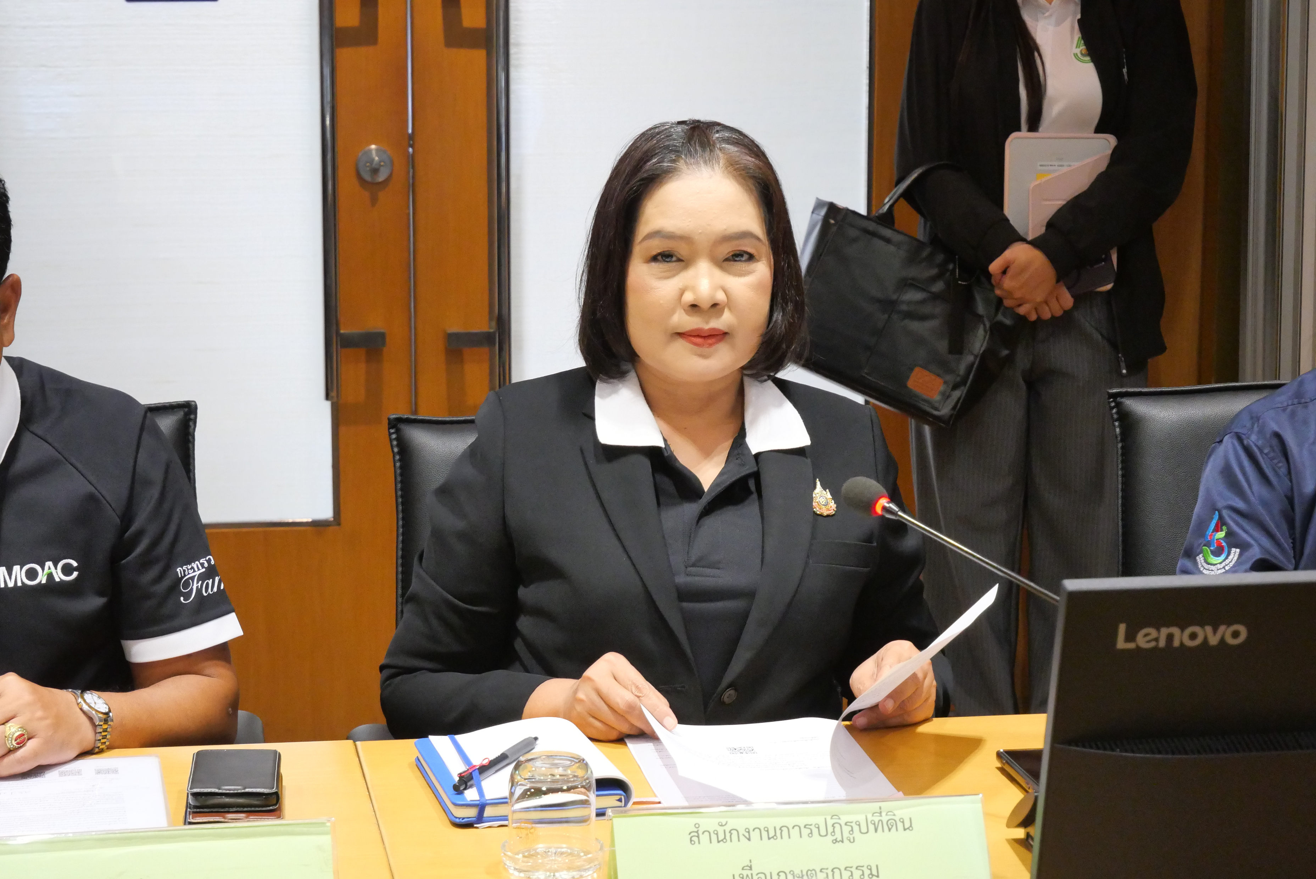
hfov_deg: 23.4
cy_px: 440
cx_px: 658
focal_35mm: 87
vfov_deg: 15.7
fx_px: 3182
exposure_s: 1/80
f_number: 5.5
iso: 3200
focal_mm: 42
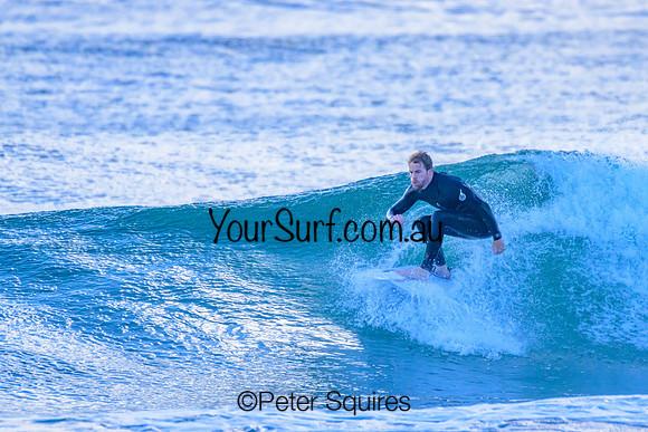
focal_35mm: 1000
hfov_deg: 2.1
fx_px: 18003
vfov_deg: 1.4
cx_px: 324
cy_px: 216
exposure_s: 1/2000
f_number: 11
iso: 4500
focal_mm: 1000
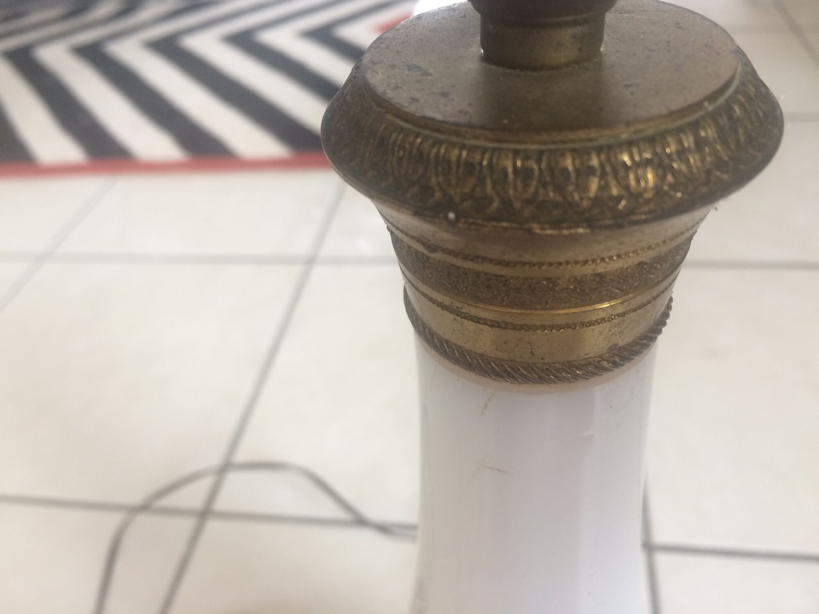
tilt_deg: -38.1
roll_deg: +6.0
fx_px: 686
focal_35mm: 29
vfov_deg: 48.2
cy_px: 307
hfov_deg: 61.7
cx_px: 410
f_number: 2.2
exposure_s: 1/33
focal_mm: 4.15
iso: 40
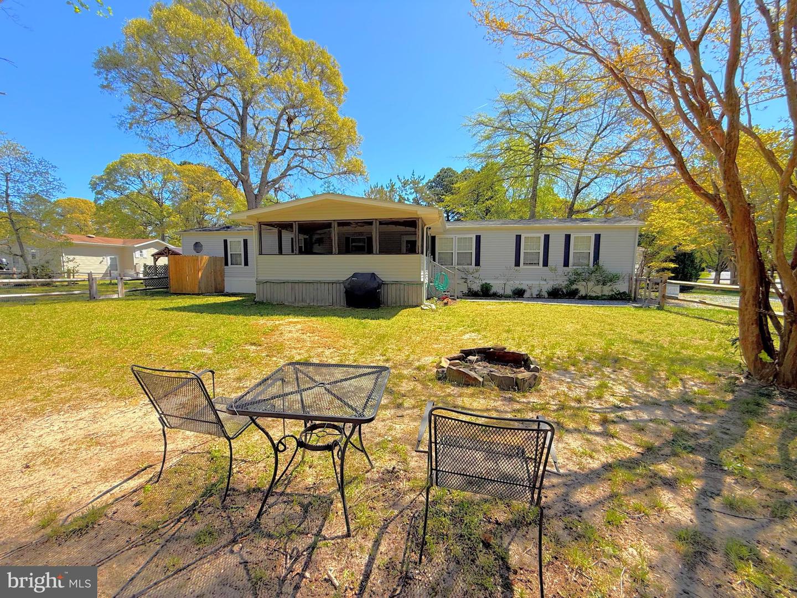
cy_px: 299
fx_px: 322
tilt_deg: -5.1
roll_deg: -0.9
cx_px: 398
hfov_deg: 102.1
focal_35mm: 14
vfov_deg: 85.7
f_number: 2.2
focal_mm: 2.22
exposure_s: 1/901
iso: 50
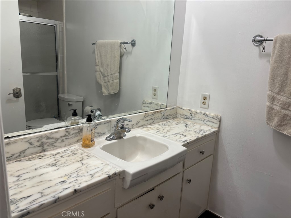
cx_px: 146
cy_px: 109
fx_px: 219
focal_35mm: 26
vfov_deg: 53.1
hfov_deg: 67.3
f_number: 1.6
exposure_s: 1/120
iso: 100
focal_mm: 5.96
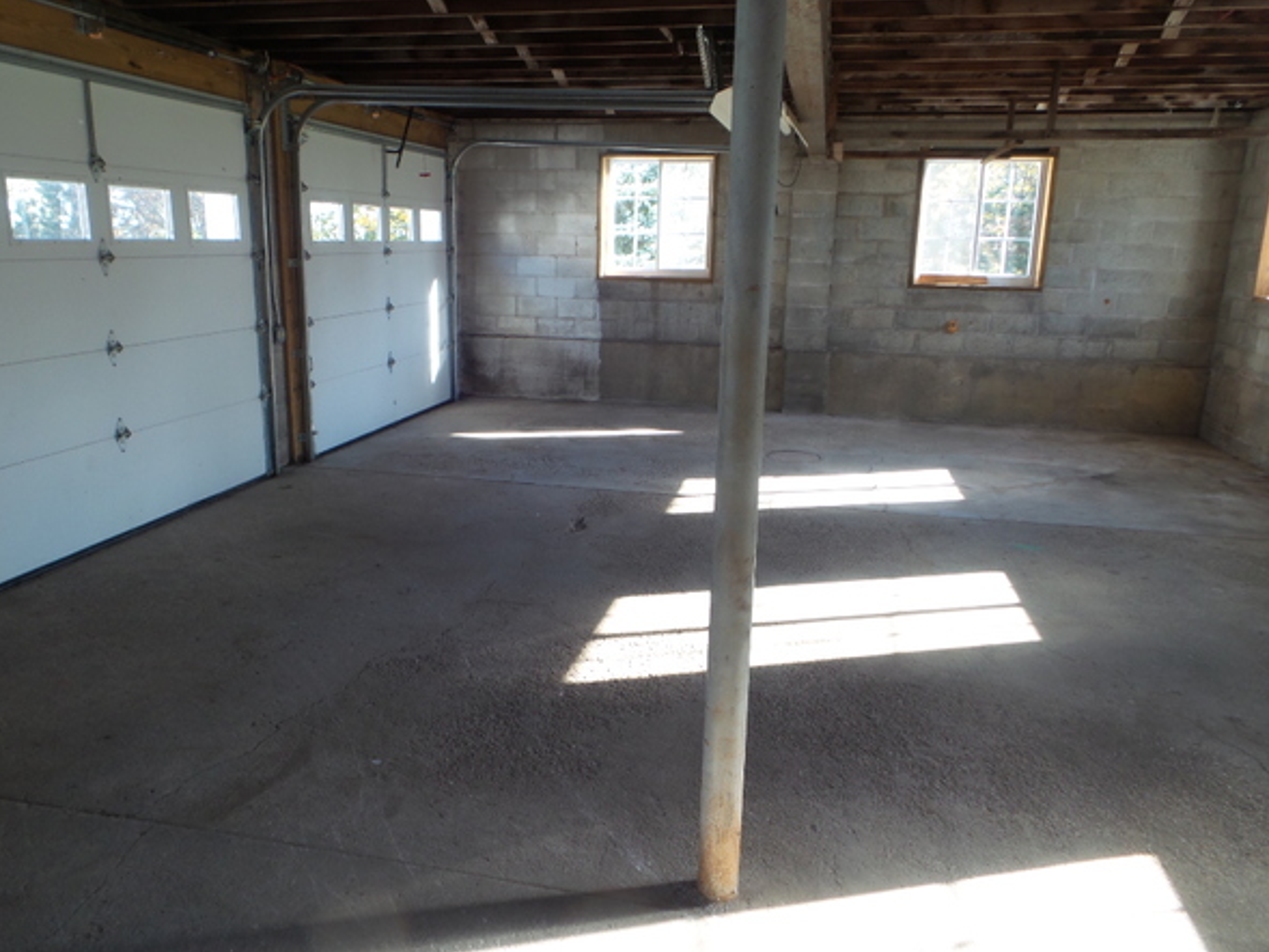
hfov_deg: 69.3
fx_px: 917
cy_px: 459
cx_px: 601
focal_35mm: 25
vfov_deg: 54.9
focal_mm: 4.1
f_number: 3.5
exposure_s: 1/30
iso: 100
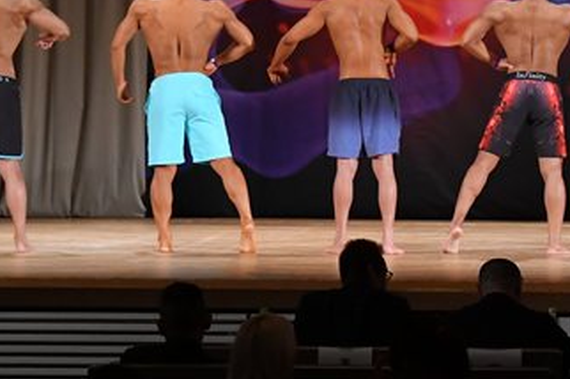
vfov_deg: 6.1
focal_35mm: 224
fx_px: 3543
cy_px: 44
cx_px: 484
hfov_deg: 9.2
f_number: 5.6
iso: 3200
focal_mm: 62
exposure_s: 1/400
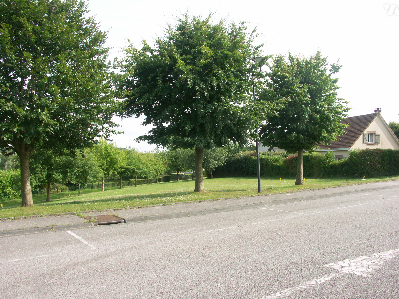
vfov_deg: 48.2
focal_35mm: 29
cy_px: 150
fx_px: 334
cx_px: 200
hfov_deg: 61.7
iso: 64
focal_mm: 7.44
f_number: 5.6
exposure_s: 1/160
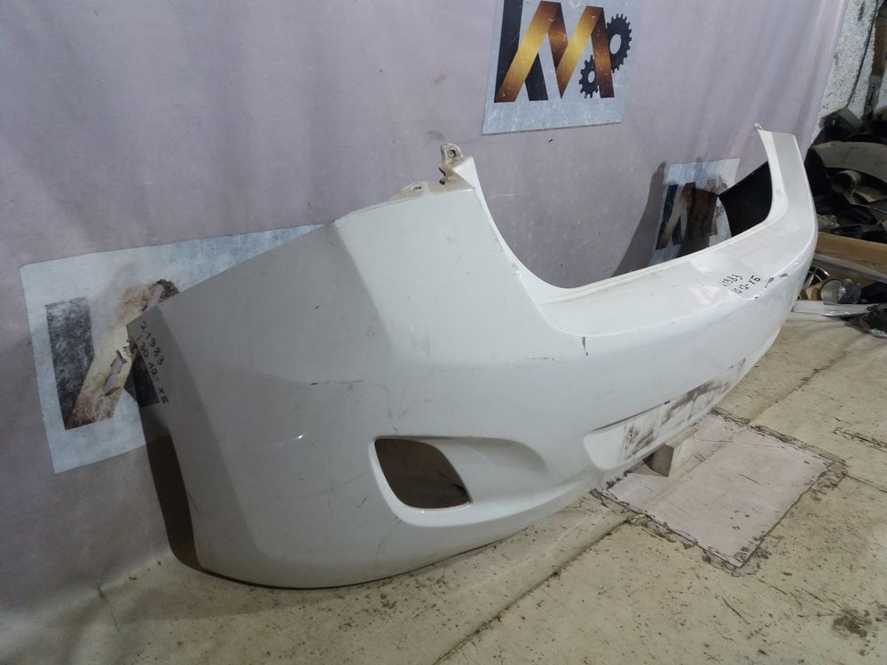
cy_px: 332
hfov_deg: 63.4
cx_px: 444
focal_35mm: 28
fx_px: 717
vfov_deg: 49.7
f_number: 1.9
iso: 125
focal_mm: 3.7
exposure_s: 1/33
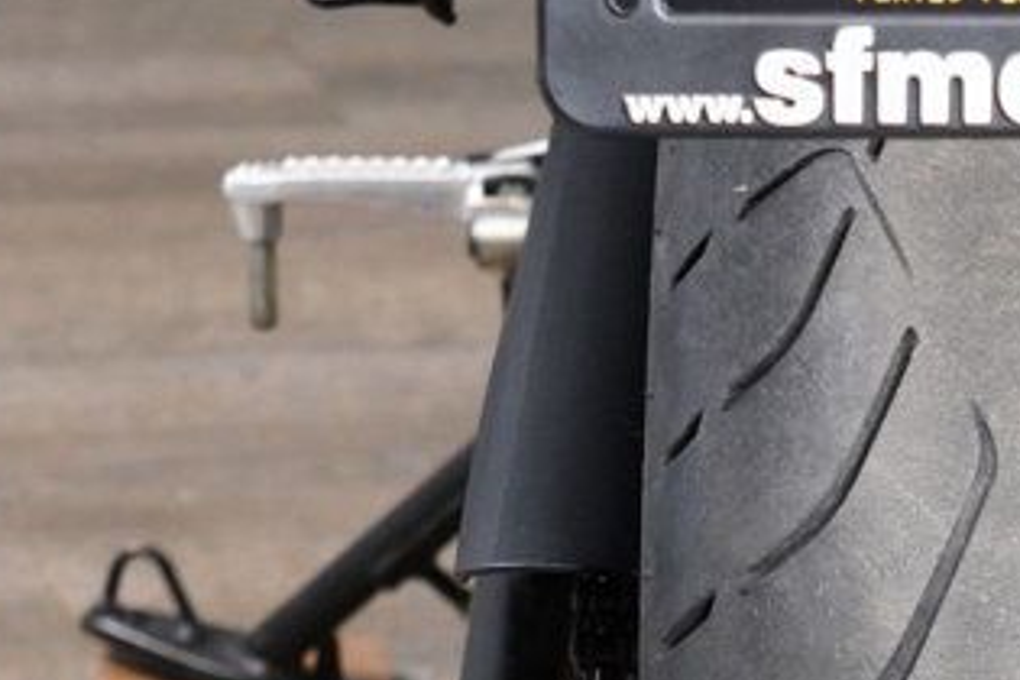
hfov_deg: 10.5
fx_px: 5525
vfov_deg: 6.9
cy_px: 1031
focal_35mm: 195
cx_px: 991
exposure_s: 1/100
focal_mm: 60
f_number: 7.1
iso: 5000
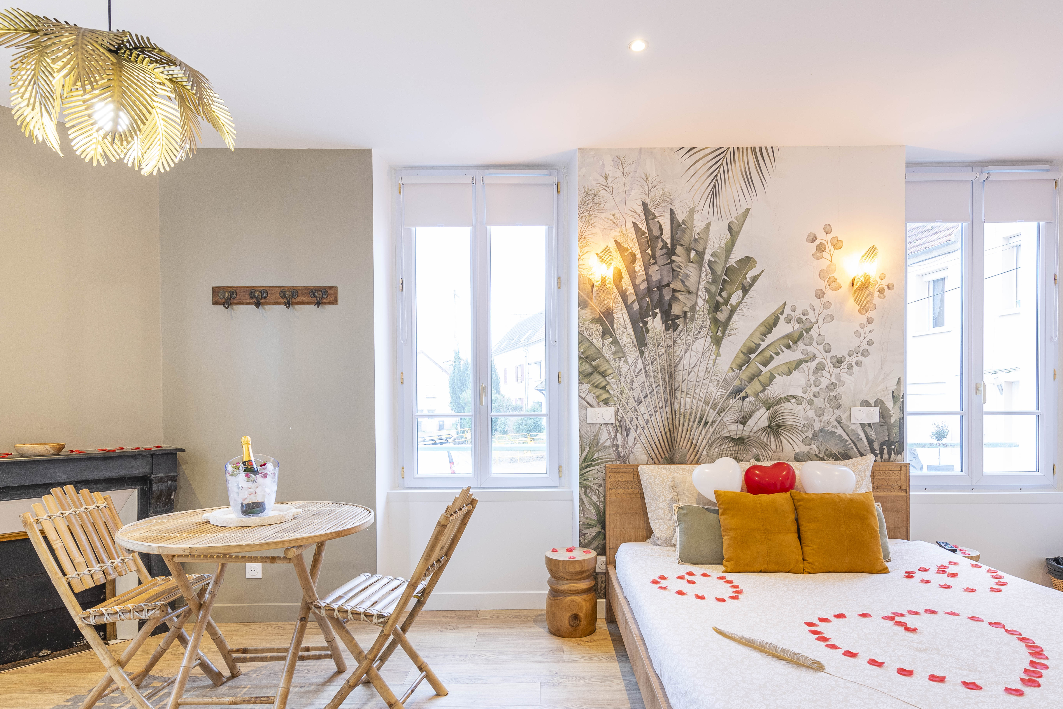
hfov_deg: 84.0
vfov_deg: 61.5
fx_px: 591
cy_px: 420
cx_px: 535
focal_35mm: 20
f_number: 7.1
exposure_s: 1/4
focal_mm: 14
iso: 125
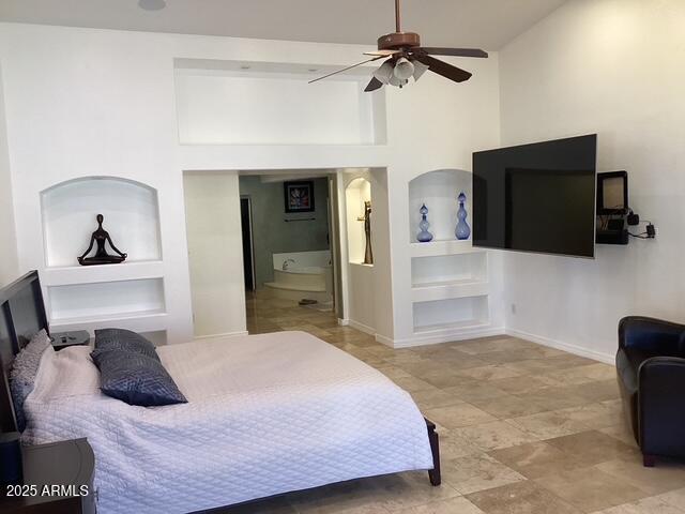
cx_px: 342
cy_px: 257
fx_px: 613
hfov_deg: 58.4
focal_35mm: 31
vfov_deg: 45.4
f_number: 2.4
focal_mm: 3.3
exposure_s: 1/60
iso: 125
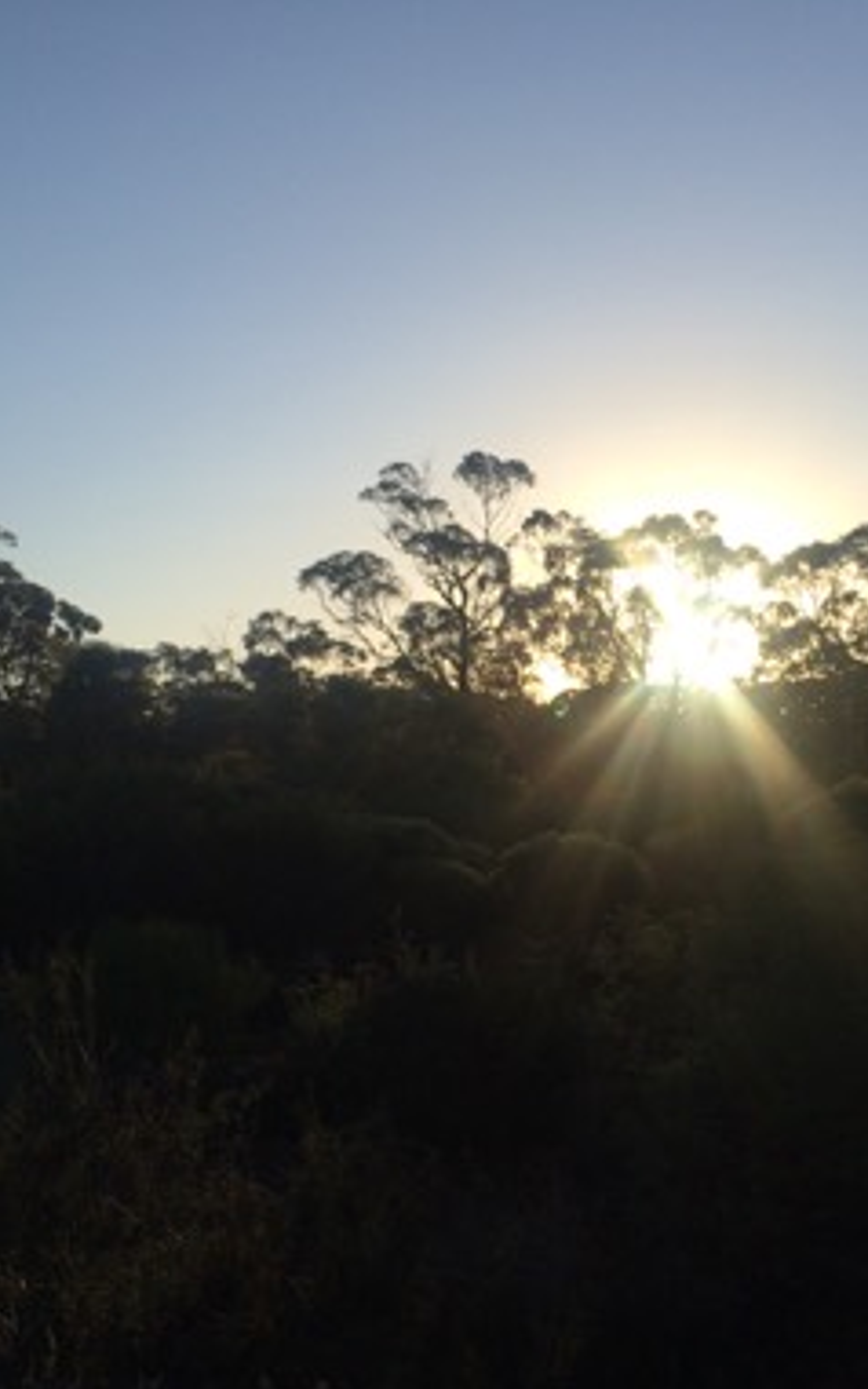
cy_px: 707
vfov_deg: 47.2
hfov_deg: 30.3
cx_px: 591
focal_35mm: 42
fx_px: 1590
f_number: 2.2
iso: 32
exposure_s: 1/2740
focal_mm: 4.15
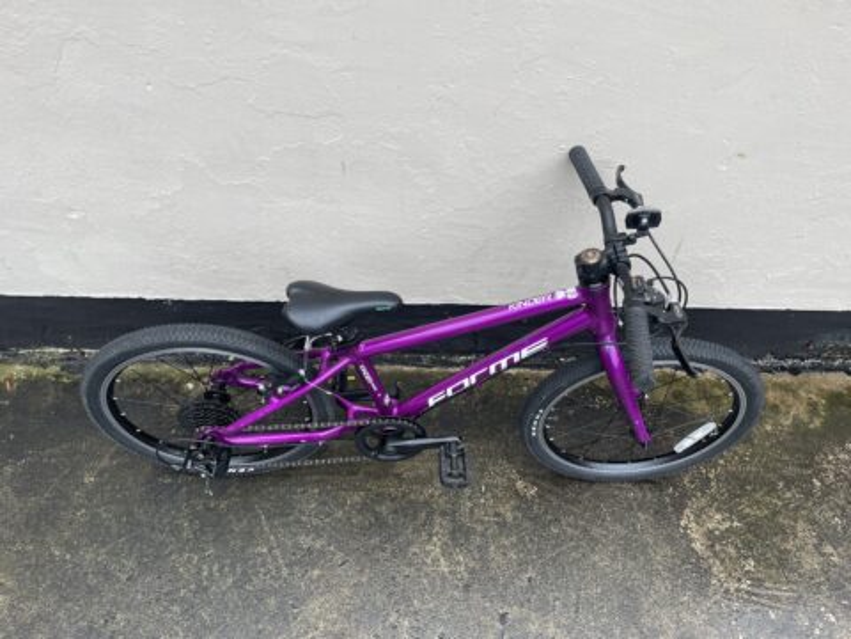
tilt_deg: -52.2
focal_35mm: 26
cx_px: 426
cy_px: 320
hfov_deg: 67.3
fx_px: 639
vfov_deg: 53.1
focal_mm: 4.2
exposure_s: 1/121
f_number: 1.6
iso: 64
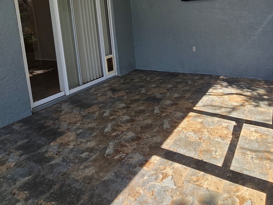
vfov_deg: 51.5
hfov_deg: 67.9
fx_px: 197
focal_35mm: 25
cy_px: 41
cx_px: 177
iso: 50
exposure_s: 1/343
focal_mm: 2.2
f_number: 2.2
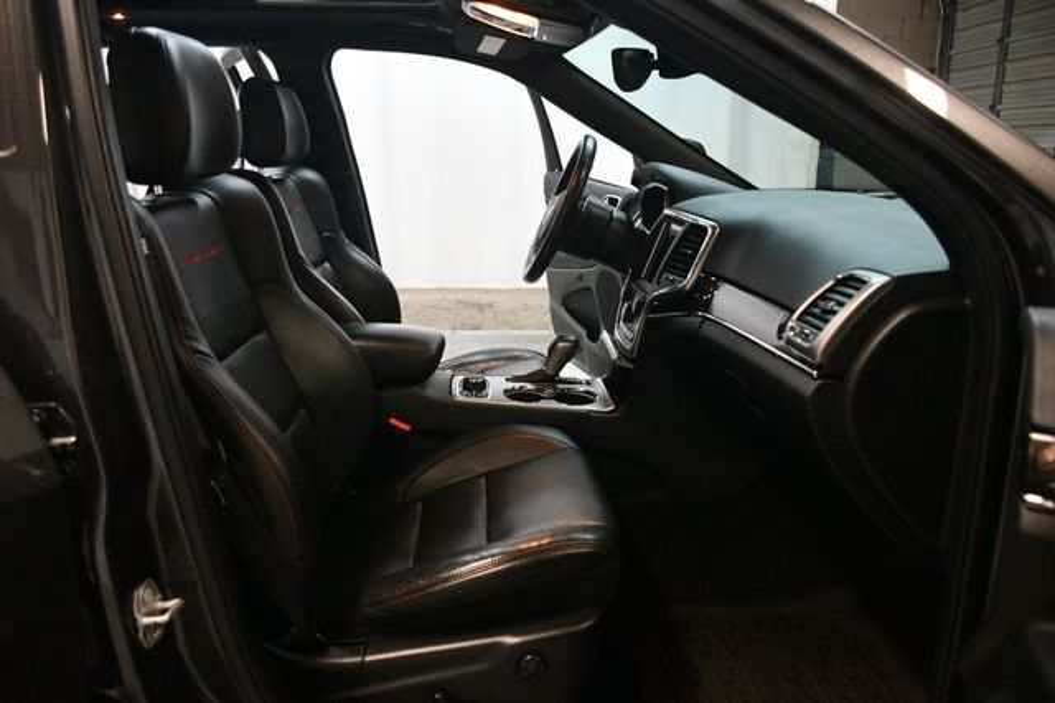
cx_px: 528
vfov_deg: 47.9
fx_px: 791
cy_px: 352
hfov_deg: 67.4
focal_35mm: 27
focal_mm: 18
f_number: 3.5
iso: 3200
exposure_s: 1/125
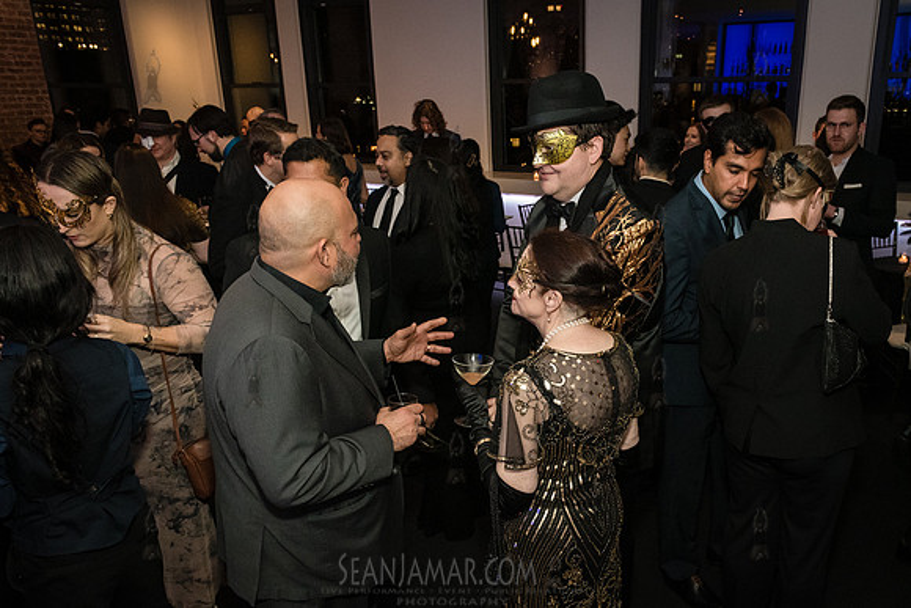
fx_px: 793
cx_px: 547
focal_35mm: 31
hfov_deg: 59.3
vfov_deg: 41.7
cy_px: 379
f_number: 5
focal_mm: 24
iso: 5000
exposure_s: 1/160
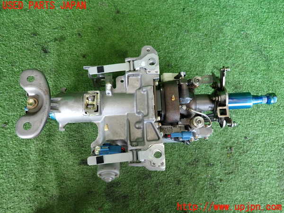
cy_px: 106
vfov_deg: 54.9
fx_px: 205
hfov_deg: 69.4
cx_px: 142
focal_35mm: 25
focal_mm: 4.5
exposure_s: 1/80
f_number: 2
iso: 200
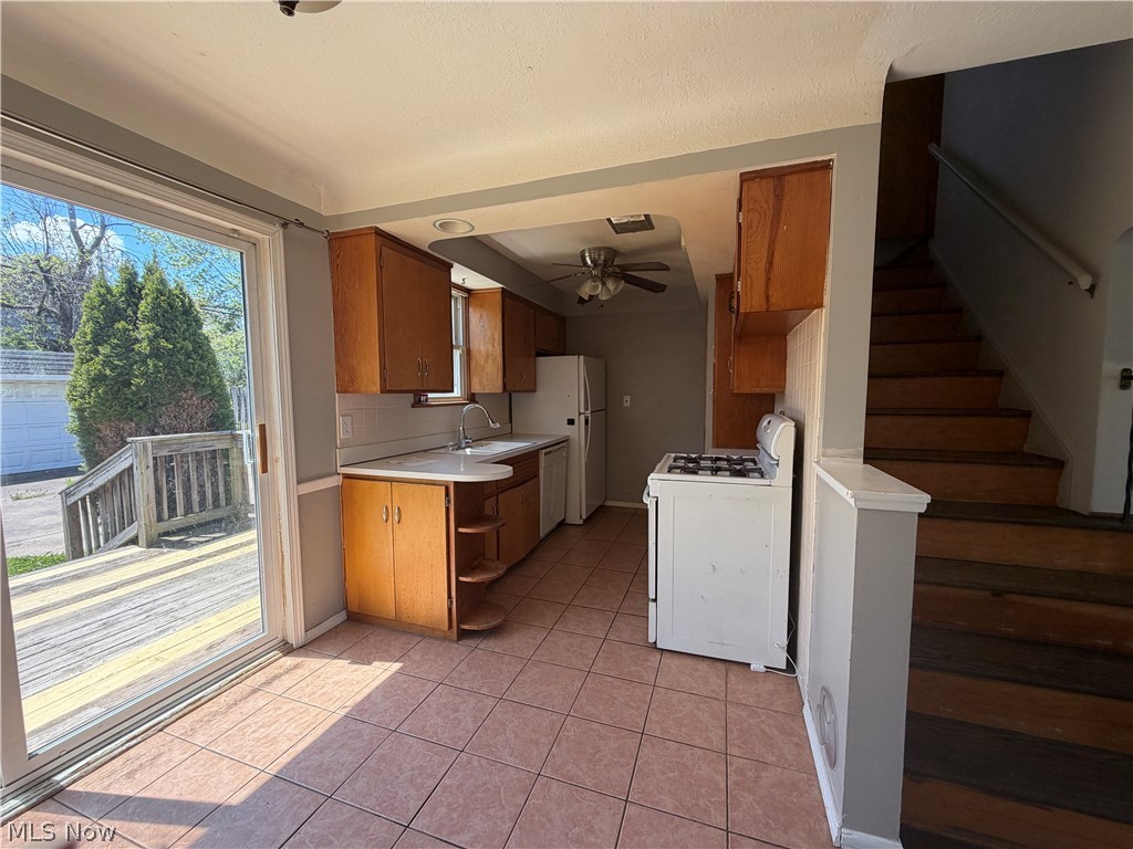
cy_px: 424
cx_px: 566
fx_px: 458
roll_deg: +0.7
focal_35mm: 14
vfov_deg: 85.7
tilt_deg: -3.3
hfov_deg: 102.1
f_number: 2.2
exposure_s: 1/199
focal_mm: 2.22
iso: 64
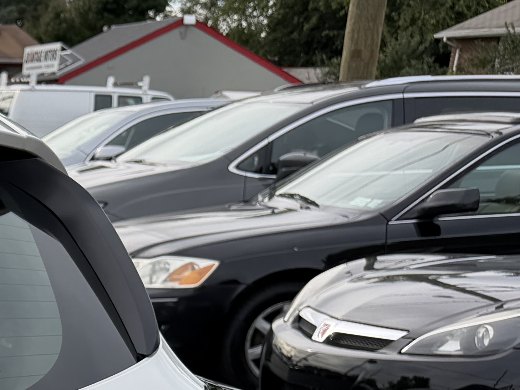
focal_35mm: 94
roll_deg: -1.7
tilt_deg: -18.0
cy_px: 563
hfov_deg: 17.1
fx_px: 1412
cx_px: -423
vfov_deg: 14.8
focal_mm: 6.76
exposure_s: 1/1949
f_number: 1.78
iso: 80
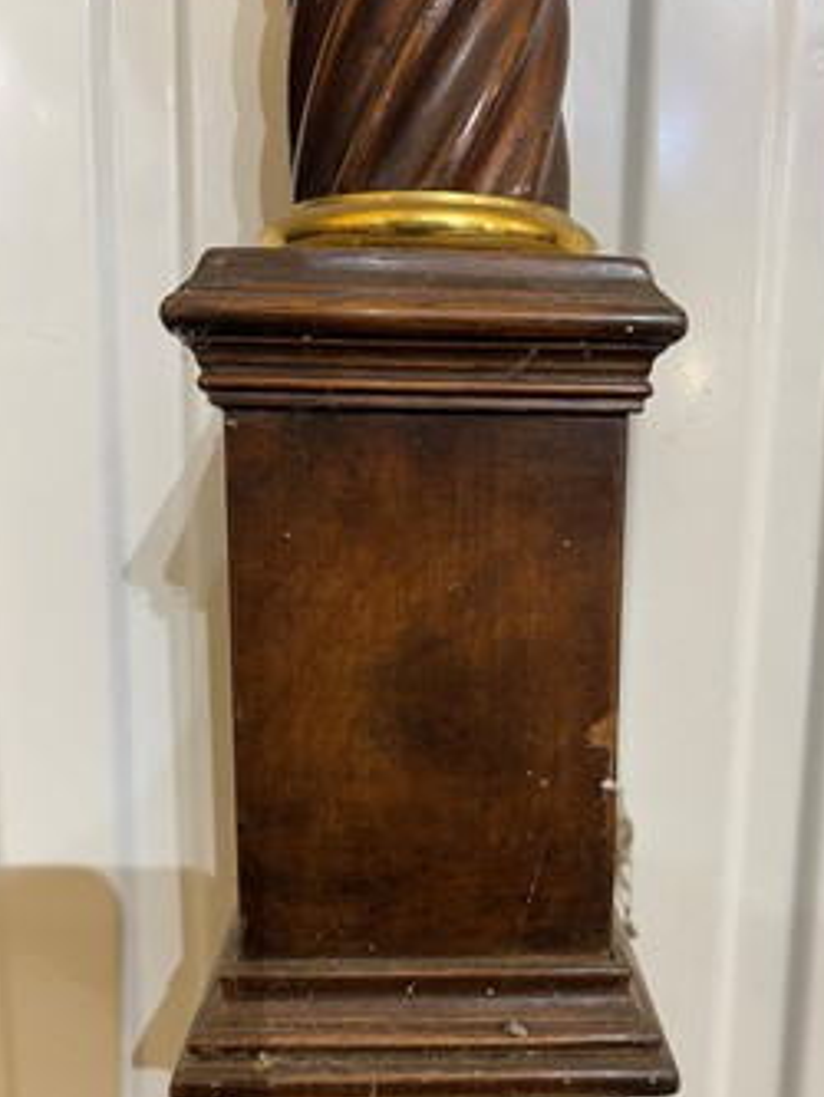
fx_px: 952
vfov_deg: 59.8
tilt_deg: -7.9
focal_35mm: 30
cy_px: 613
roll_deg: -1.0
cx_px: 468
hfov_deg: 46.7
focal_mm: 5.1
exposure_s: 1/50
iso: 125
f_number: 1.6
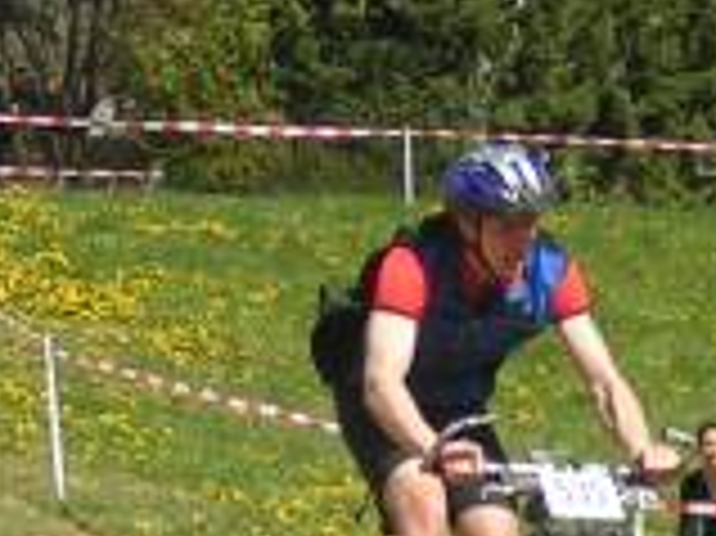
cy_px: 457
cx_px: 198
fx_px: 3452
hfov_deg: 11.8
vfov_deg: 8.9
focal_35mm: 167
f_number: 2.8
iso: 50
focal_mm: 5.8
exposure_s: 1/1000
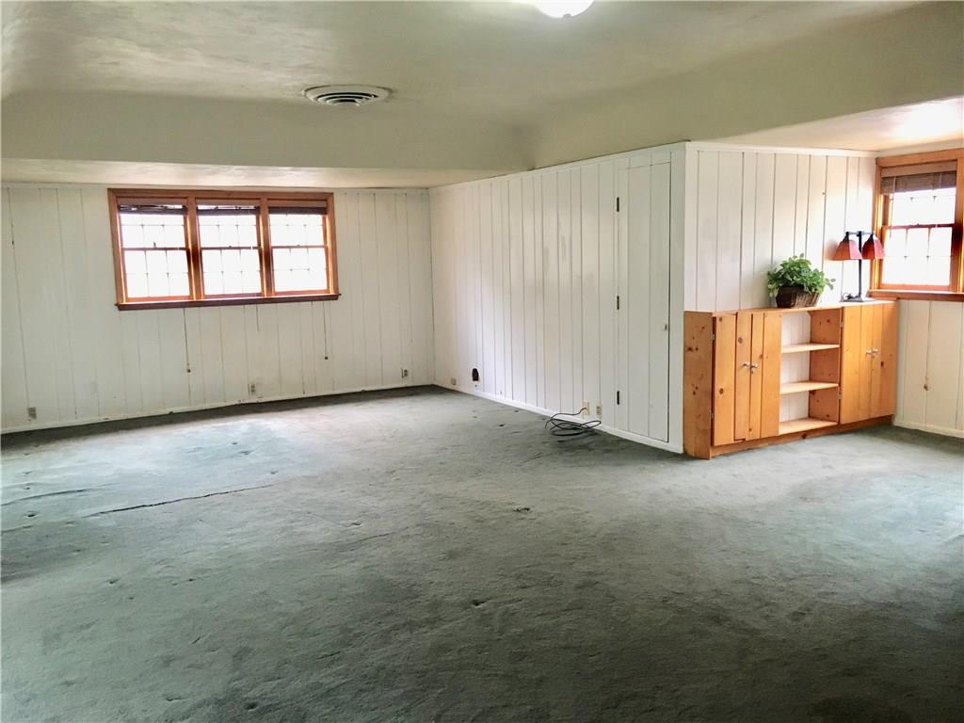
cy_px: 362
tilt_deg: -8.0
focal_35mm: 29
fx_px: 808
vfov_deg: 48.2
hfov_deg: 61.7
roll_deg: +1.9
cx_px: 482
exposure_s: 1/30
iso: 160
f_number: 2.2
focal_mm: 4.15
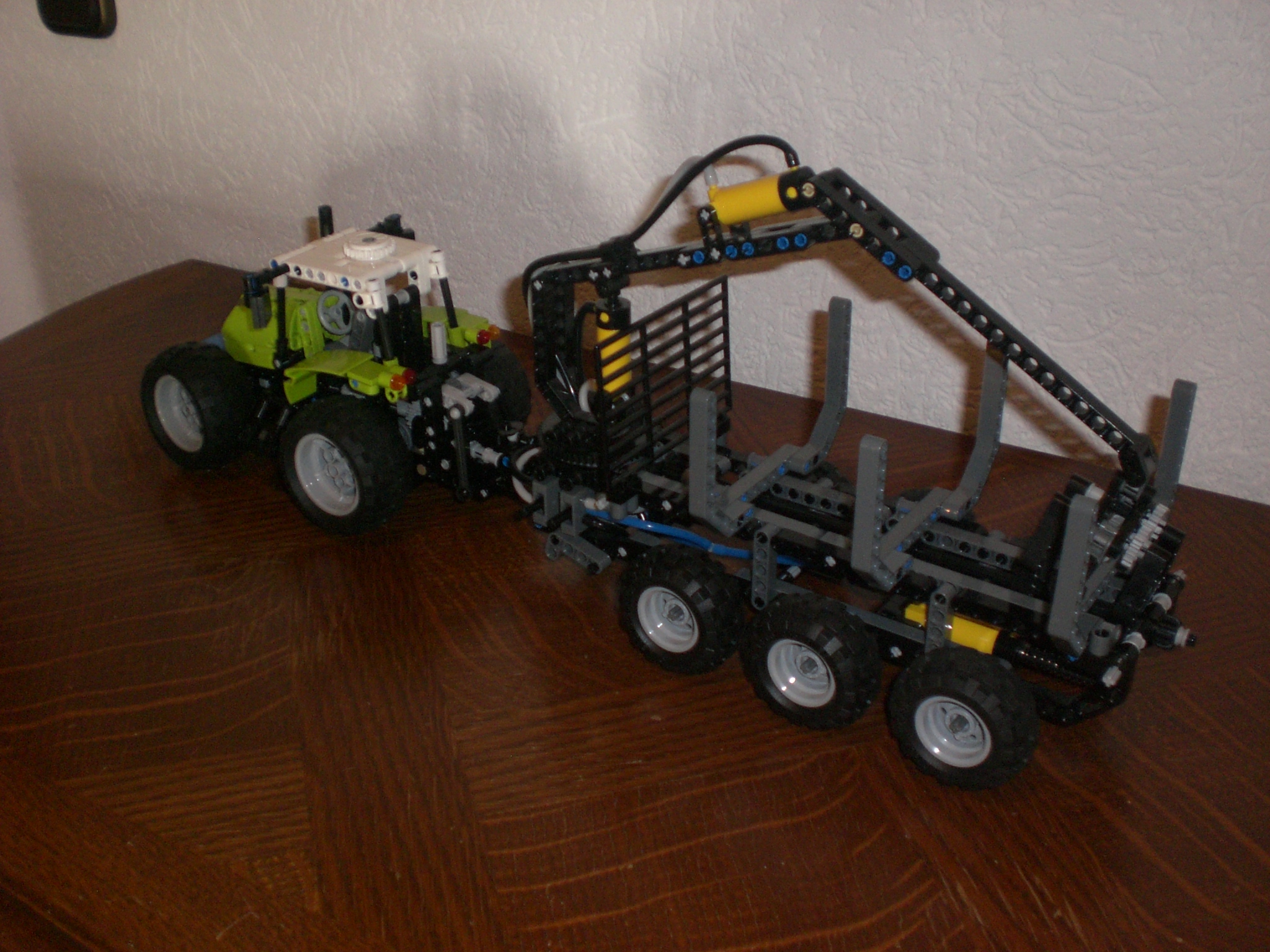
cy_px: 476
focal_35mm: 38
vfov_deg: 37.7
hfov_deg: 49.0
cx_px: 635
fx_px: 1394
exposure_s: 1/30
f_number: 3.1
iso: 200
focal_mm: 6.3
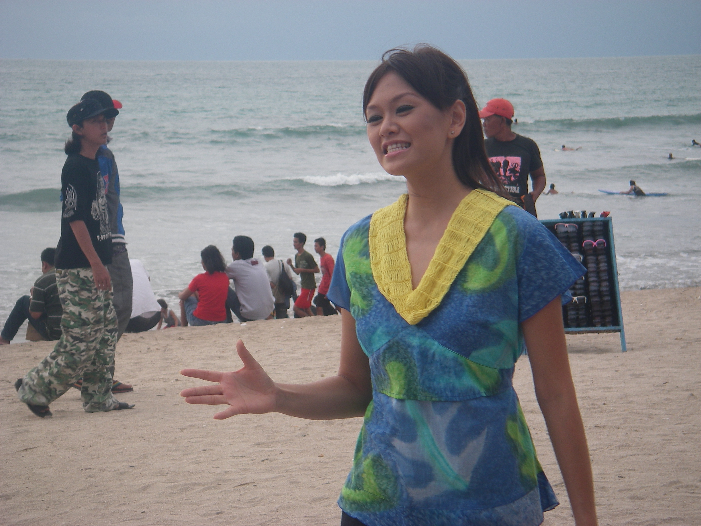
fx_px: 2309
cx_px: 350
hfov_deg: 17.3
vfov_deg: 13.0
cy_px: 263
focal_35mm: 114
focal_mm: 18.9
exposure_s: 1/200
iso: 64
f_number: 4
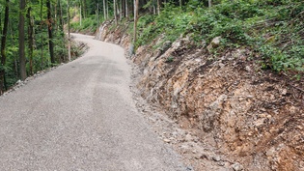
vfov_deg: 28.2
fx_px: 338
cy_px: 58
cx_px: 102
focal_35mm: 42
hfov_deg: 47.6
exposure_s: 1/110
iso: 100
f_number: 1.9
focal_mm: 6.67
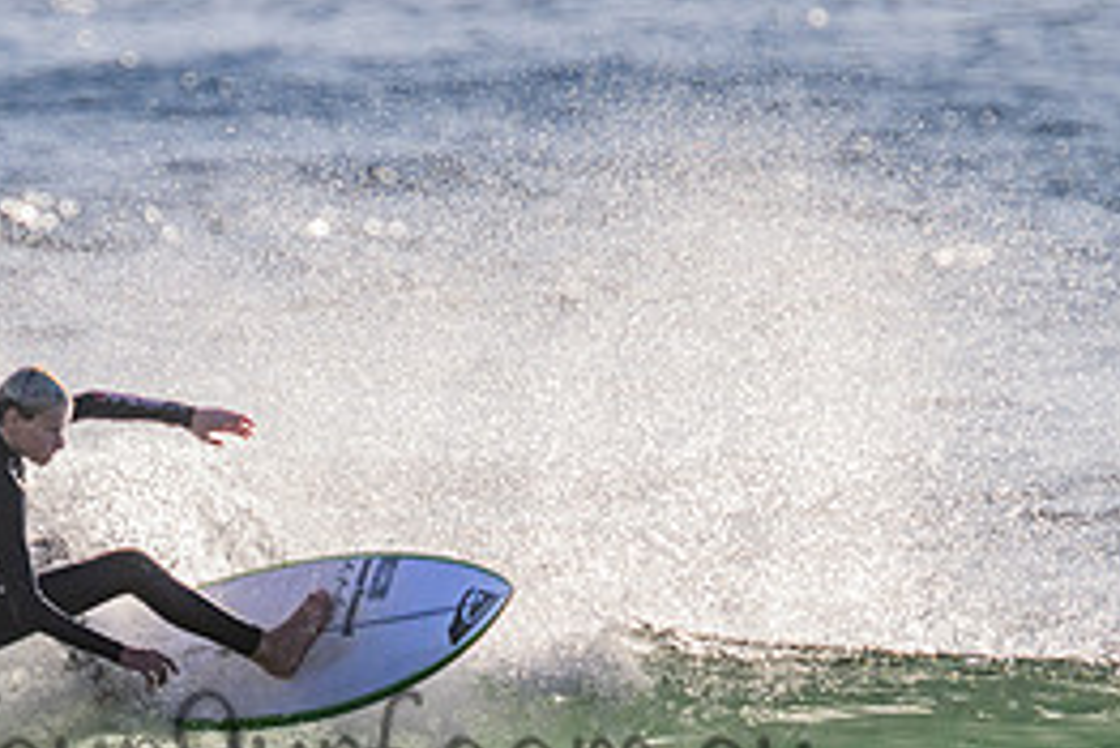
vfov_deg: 0.9
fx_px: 45476
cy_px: 720
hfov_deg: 1.4
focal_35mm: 1461
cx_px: 359
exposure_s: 1/2000
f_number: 11
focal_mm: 660
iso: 1100
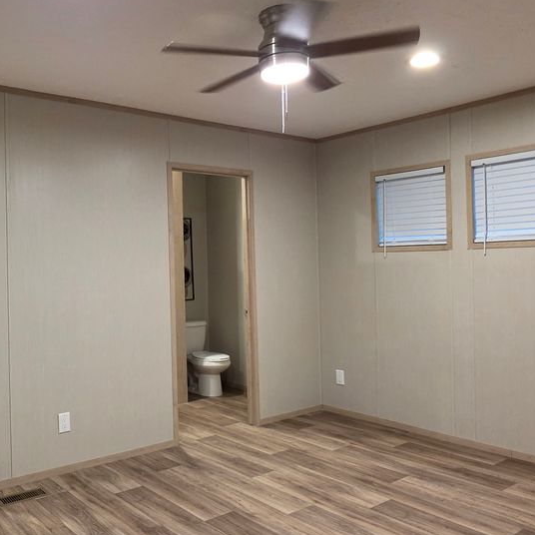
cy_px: 258
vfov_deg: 54.0
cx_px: 168
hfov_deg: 52.7
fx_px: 525
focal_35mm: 30
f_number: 1.9
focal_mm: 2.2
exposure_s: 1/60
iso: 200
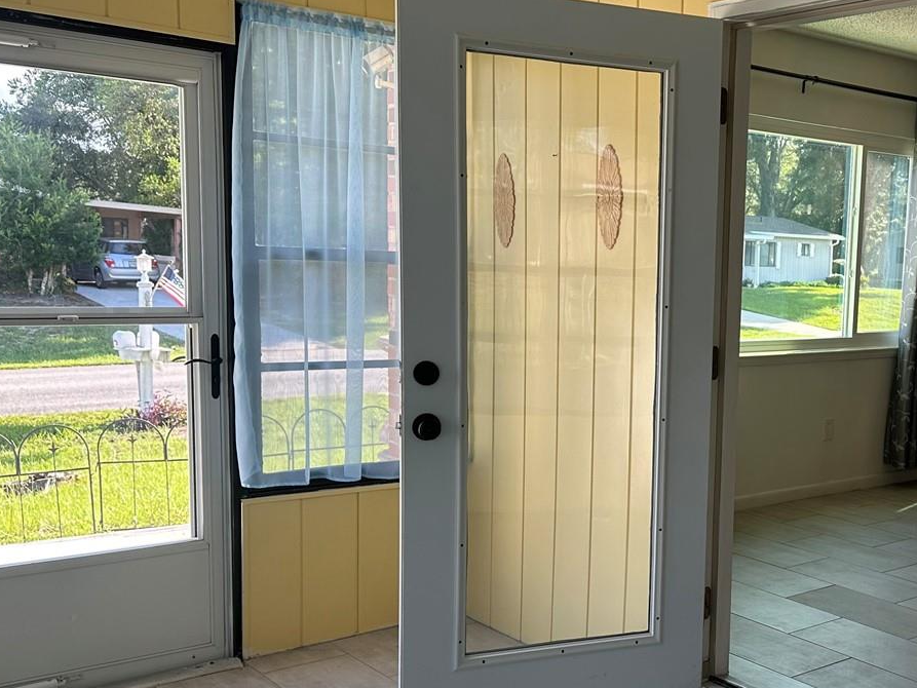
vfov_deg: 33.5
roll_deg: -2.2
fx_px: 1139
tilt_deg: -8.3
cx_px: 729
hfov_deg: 42.0
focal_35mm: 43
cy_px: 417
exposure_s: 1/309
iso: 80
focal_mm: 6.86
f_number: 1.78
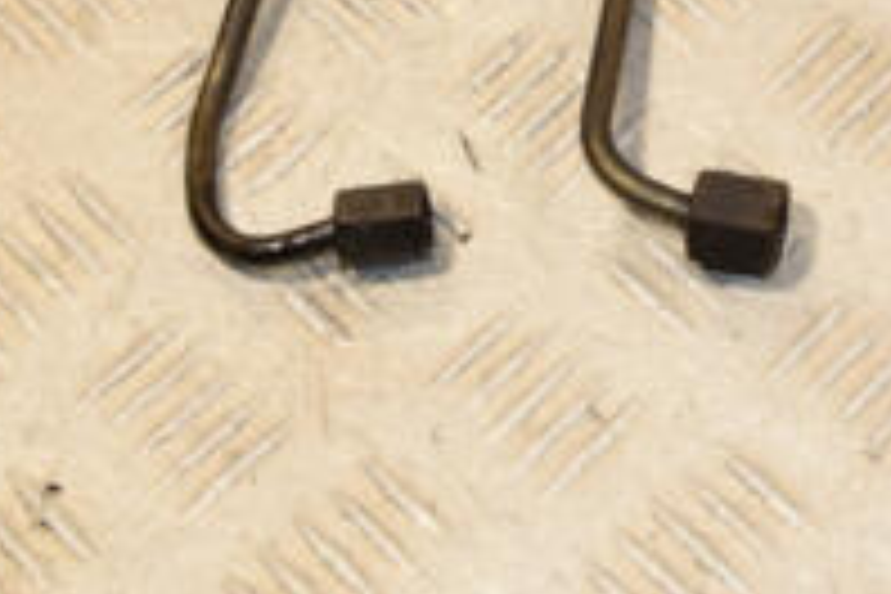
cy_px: -302
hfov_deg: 16.8
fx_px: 2920
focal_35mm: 118
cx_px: 958
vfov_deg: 11.2
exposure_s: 1/200
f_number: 8
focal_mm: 26
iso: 800
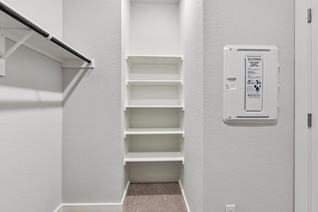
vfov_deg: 81.2
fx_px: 124
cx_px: 159
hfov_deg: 104.3
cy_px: 106
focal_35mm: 14
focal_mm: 14
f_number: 8
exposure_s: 1/15
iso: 560
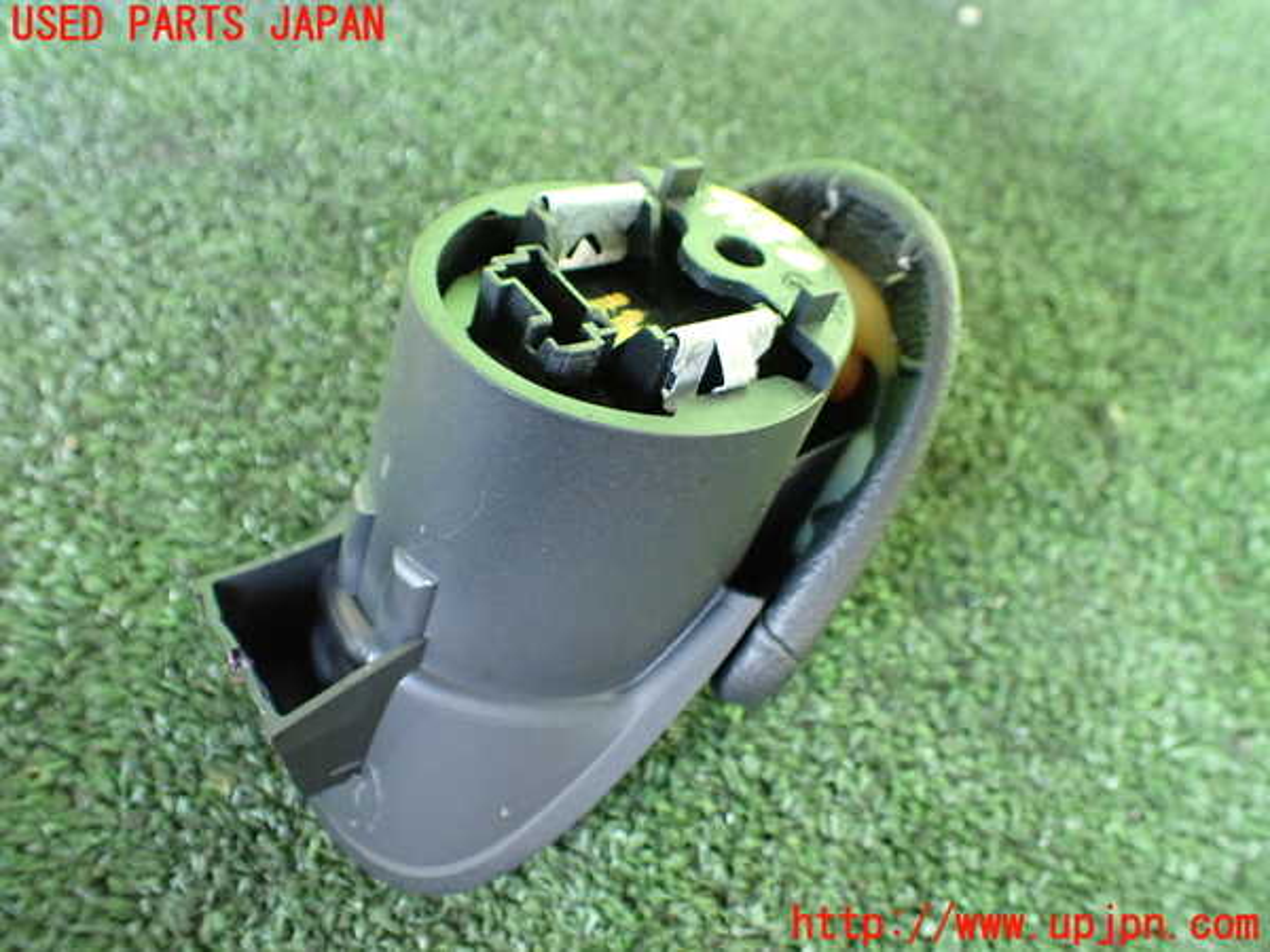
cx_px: 635
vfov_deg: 46.8
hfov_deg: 60.0
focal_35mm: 30
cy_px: 476
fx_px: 1101
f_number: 2.3
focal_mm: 5.4
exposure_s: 1/125
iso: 800
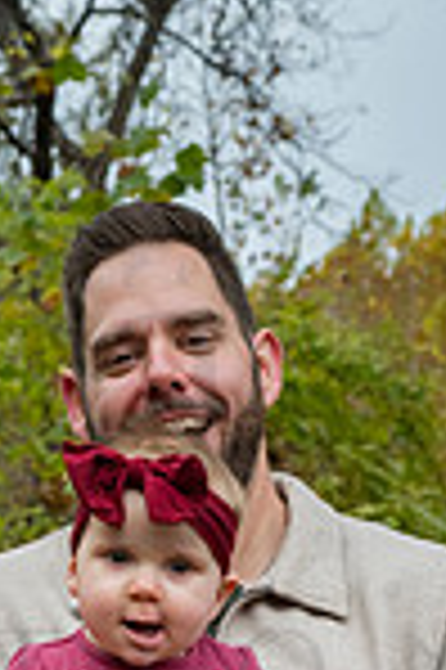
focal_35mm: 133
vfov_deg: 14.9
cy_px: 827
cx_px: 18
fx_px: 2477
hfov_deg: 10.2
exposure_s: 1/500
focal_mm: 44
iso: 400
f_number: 6.3
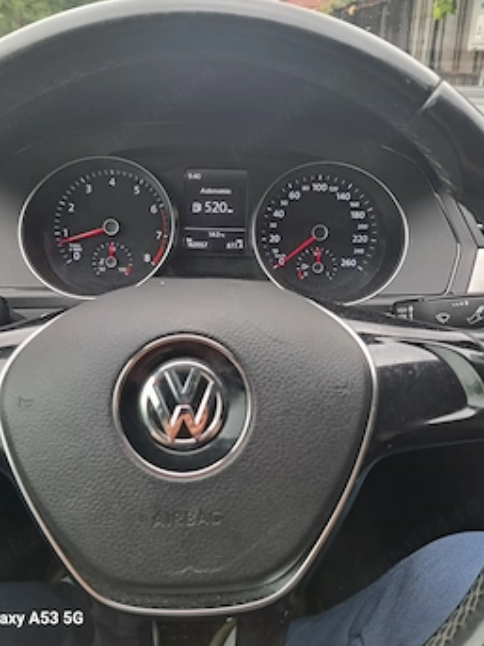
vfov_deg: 63.3
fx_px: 522
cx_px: 222
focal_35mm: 28
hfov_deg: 49.7
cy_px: 286
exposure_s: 1/50
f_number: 1.8
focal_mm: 5.23
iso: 100
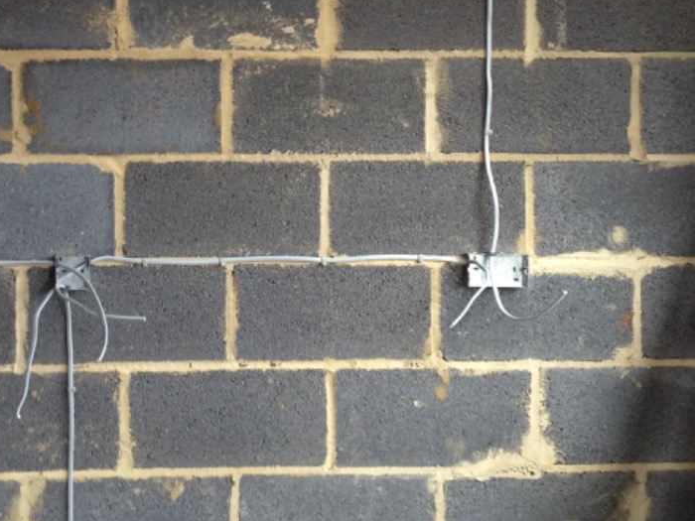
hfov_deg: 31.8
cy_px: 119
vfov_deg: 24.1
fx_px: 1205
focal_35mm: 60
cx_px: 203
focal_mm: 4.28
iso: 200
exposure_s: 1/20
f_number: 2.4
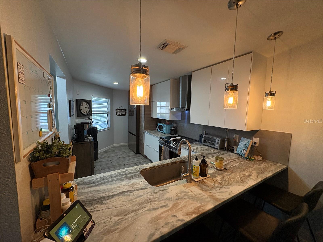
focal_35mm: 14
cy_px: 121
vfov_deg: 85.7
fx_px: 131
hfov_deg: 102.1
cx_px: 162
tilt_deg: -4.9
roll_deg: -1.4
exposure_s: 1/60
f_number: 2.2
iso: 250
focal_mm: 2.22
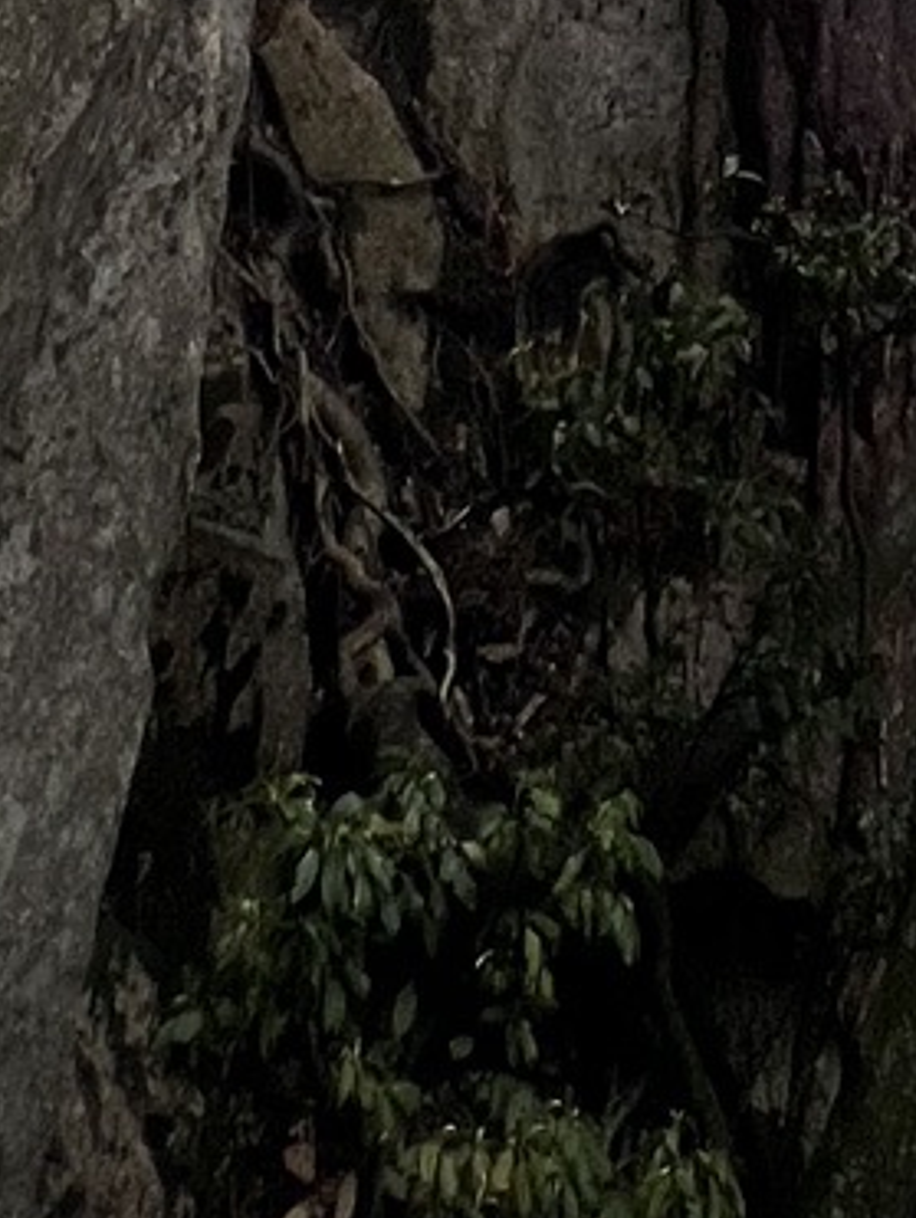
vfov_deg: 15.4
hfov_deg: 18.5
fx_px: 2466
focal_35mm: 70
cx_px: 1389
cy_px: -1668
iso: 32
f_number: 1.8
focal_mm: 1.57
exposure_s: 1/232
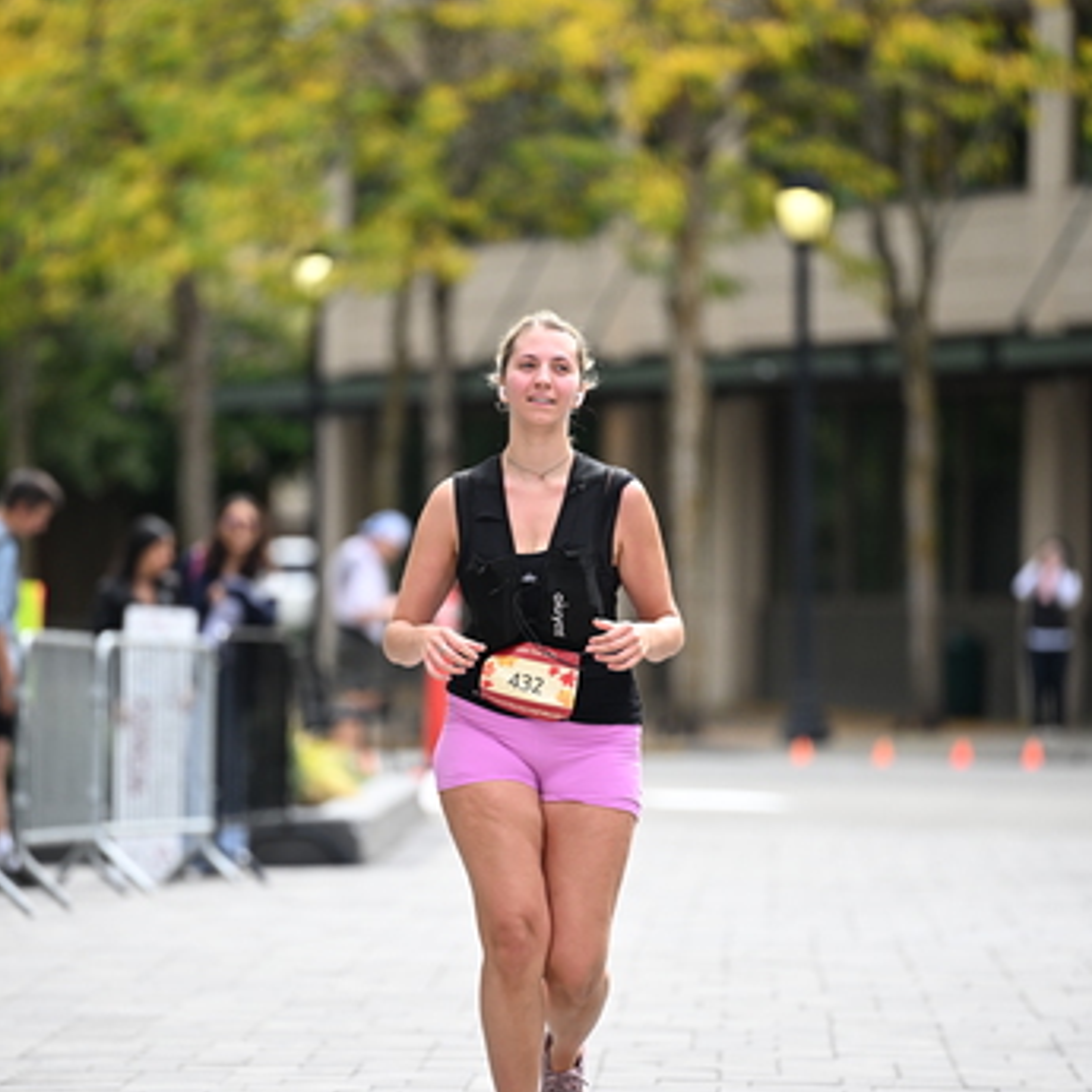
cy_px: 617
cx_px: 518
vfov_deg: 6.5
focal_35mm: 271
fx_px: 9672
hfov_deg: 6.5
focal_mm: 200
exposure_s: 1/2500
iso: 640
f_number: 2.8
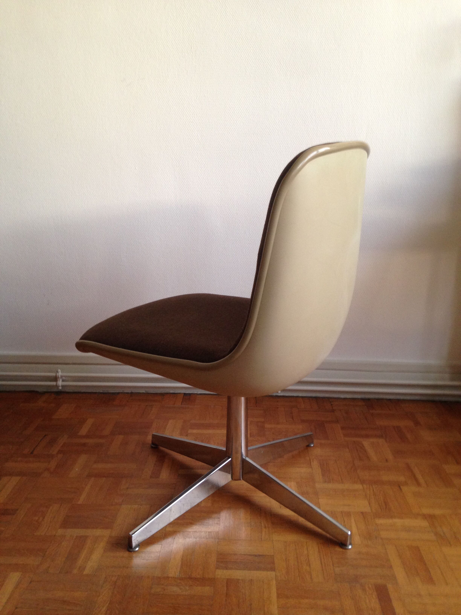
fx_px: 586
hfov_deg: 42.9
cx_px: 230
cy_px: 308
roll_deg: +0.2
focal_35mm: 33
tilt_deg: -14.5
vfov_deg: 55.4
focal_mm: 4.12
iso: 160
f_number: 2.4
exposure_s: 1/20
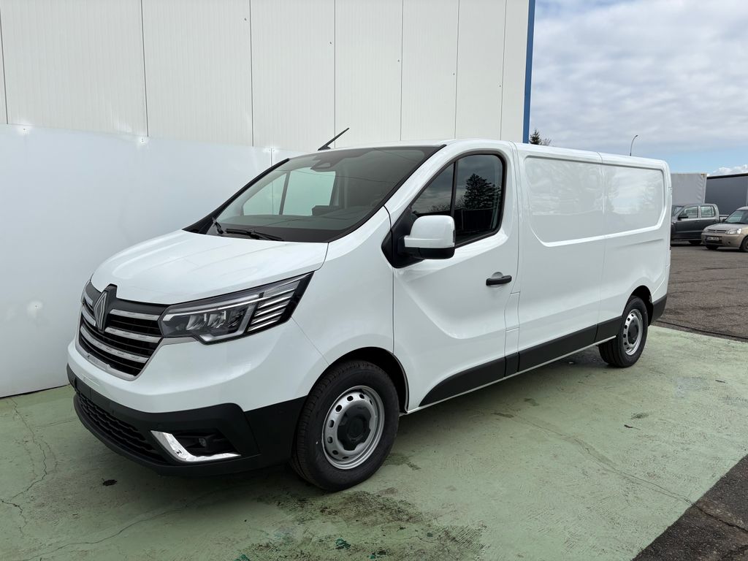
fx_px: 562
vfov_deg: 53.1
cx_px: 374
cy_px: 280
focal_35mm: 26
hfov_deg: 67.3
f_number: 1.6
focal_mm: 5.96
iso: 50
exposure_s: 1/4065
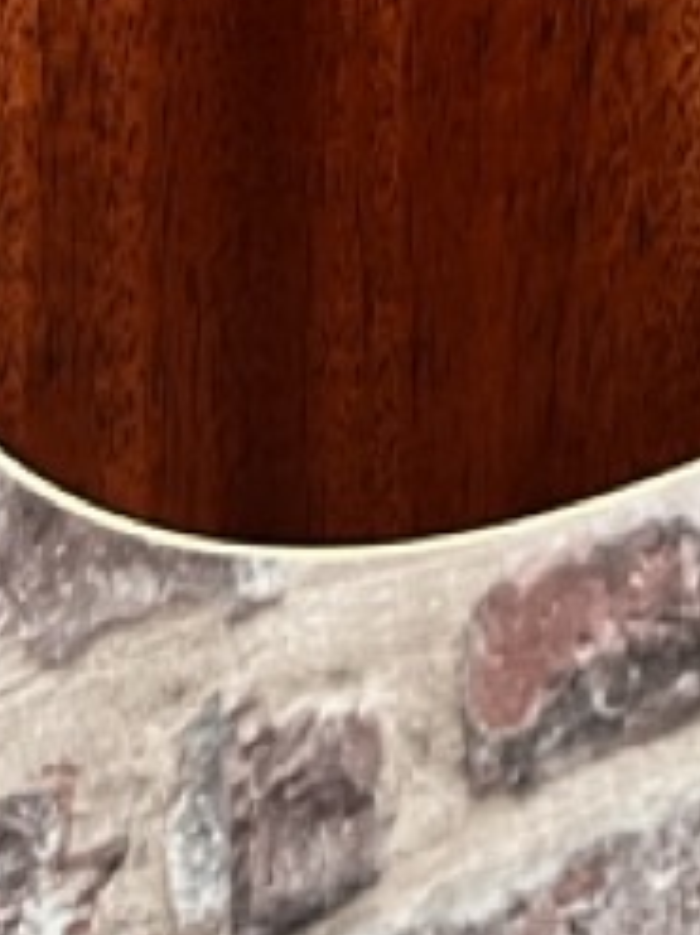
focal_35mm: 135
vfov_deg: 11.7
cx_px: 609
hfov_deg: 10.9
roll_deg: +0.2
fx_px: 3643
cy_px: -1393
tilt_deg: -4.8
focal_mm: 5.1
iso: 125
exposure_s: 1/61
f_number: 1.6
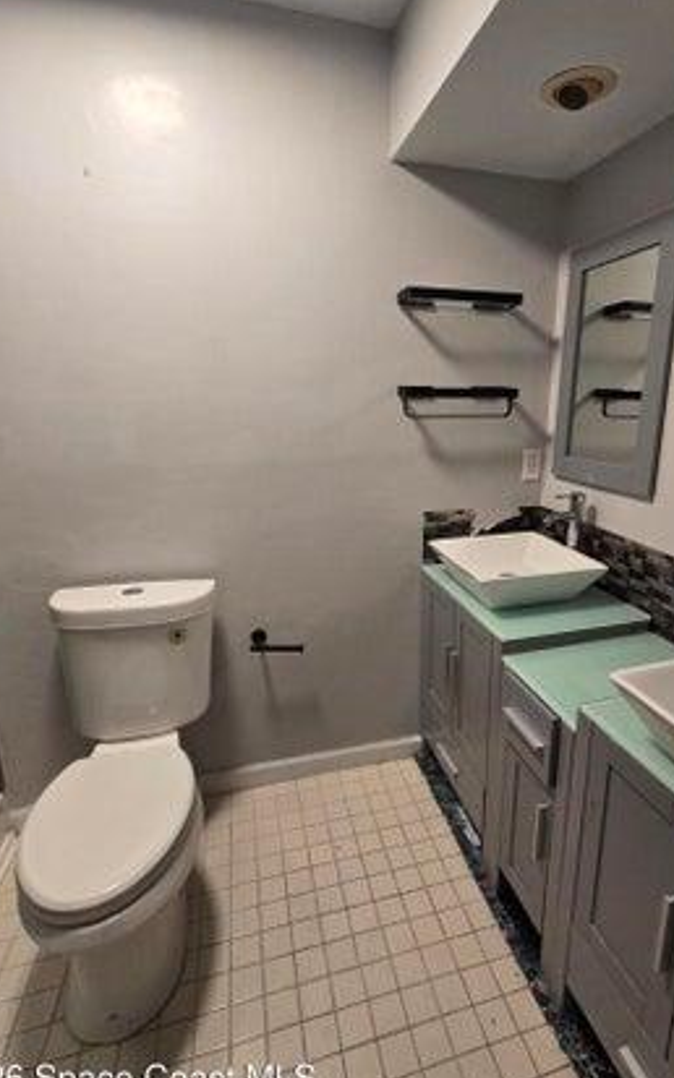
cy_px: 509
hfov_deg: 70.8
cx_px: 387
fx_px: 470
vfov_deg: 97.7
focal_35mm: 16
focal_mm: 2.2
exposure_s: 1/60
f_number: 2.2
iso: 200
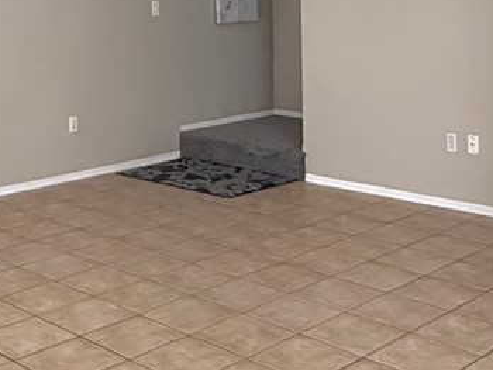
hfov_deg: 30.2
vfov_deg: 22.3
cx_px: 193
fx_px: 912
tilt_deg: -2.7
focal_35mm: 64
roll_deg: +0.6
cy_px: 24
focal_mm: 2.22
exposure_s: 1/120
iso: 500
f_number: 2.2
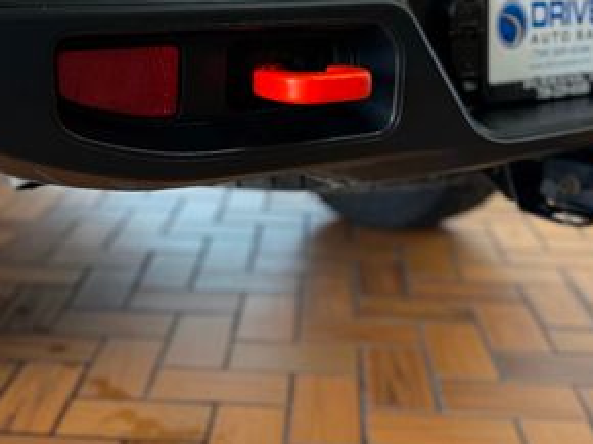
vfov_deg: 26.0
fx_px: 907
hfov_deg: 36.2
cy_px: -2
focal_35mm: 53
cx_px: 262
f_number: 1.78
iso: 100
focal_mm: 6.76
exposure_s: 1/155
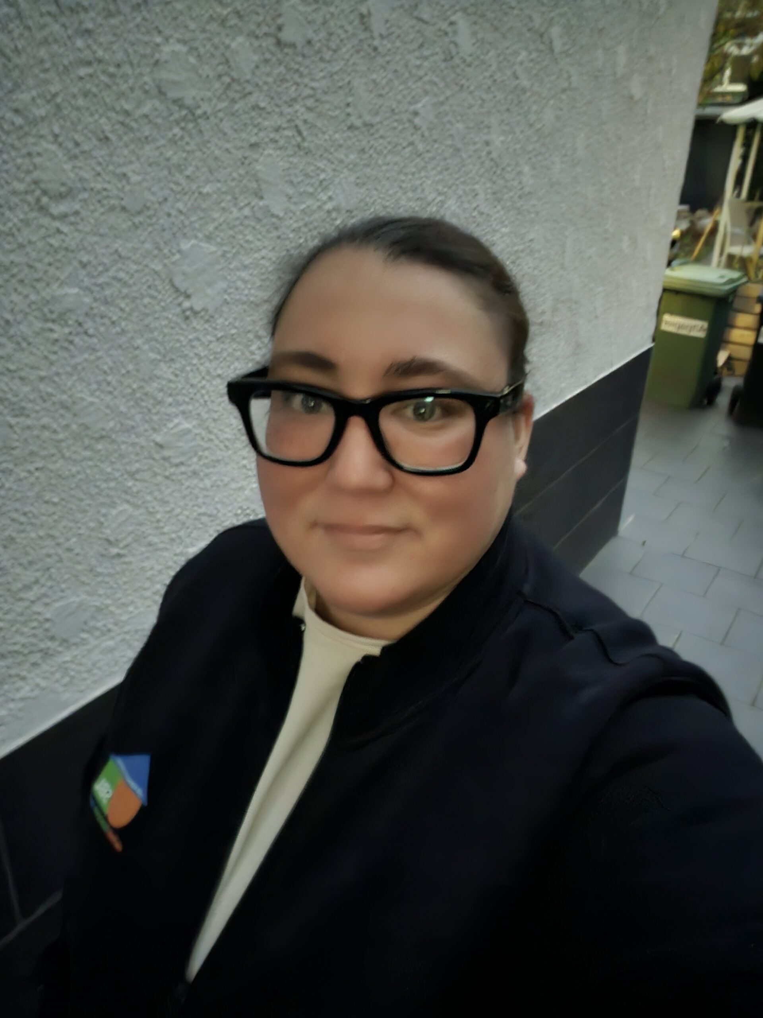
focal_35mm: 25
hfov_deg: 54.9
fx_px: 735
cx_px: 382
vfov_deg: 69.4
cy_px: 509
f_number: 2.4
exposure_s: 1/13
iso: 3200
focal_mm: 3.21
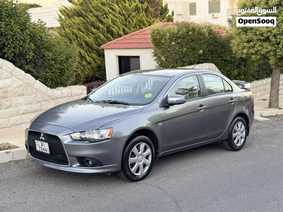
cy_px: 106
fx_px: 392
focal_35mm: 48
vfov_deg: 30.3
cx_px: 142
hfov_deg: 39.7
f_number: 1.78
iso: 100
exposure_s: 1/60
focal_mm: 6.76
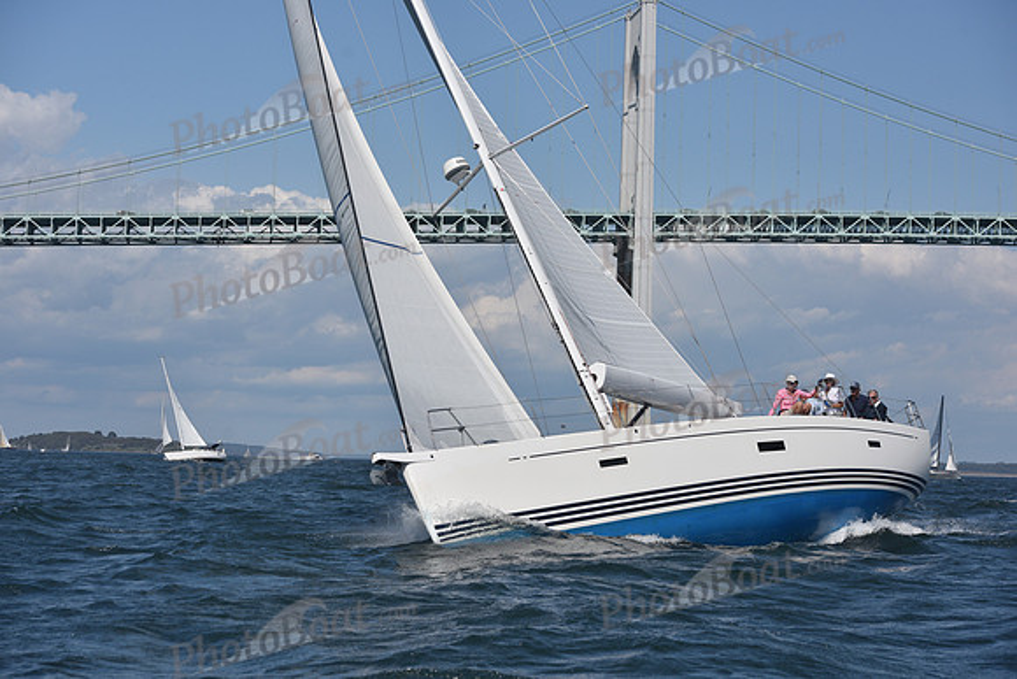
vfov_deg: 19.5
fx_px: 1978
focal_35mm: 70
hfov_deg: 28.8
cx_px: 508
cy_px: 340
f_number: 6.3
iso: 250
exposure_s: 1/1250
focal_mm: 70
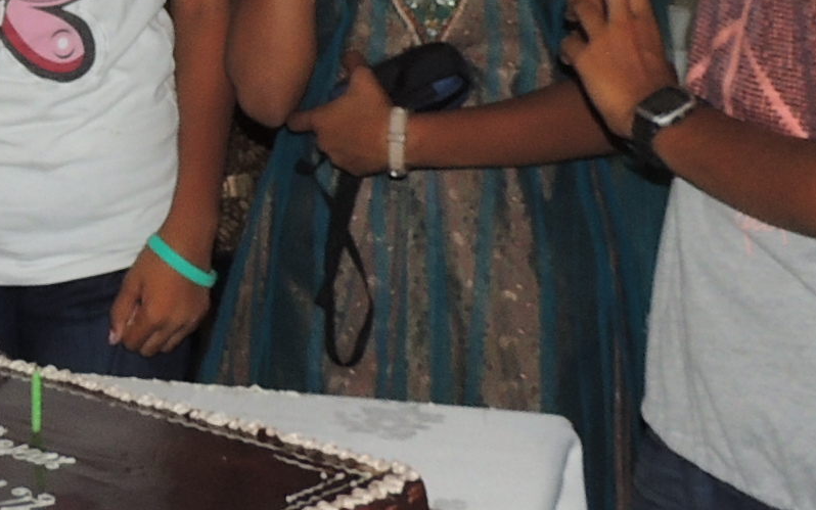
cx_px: -60
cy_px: -87
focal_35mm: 104
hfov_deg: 19.3
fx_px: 2313
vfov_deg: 12.3
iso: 200
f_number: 3
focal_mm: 4.3
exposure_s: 1/30
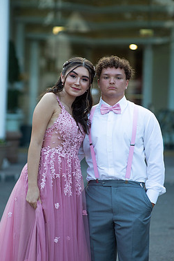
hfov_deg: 13.5
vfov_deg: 20.2
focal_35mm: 101
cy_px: 143
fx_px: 734
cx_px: 94
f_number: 2
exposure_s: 1/1000
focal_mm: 85
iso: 250
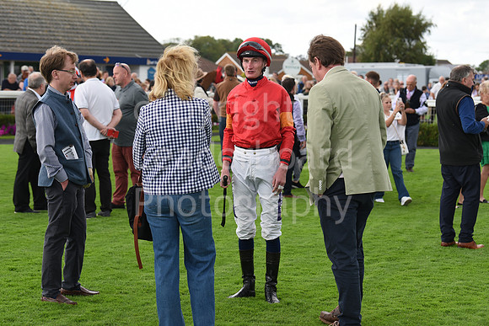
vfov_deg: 15.9
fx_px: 1168
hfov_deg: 23.6
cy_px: 163
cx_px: 244
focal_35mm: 86
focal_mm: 86
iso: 640
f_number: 5
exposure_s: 1/1000
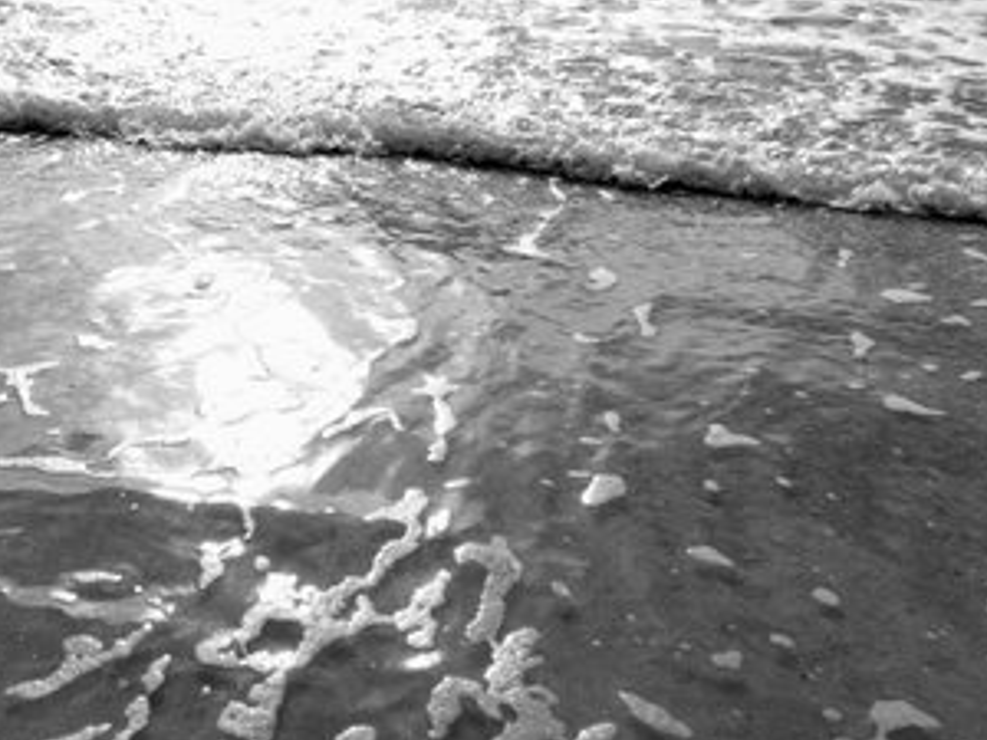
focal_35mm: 40
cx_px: 151
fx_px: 1141
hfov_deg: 43.8
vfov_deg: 35.8
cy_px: 286
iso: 100
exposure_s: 1/2000
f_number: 2.8
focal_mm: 3.58
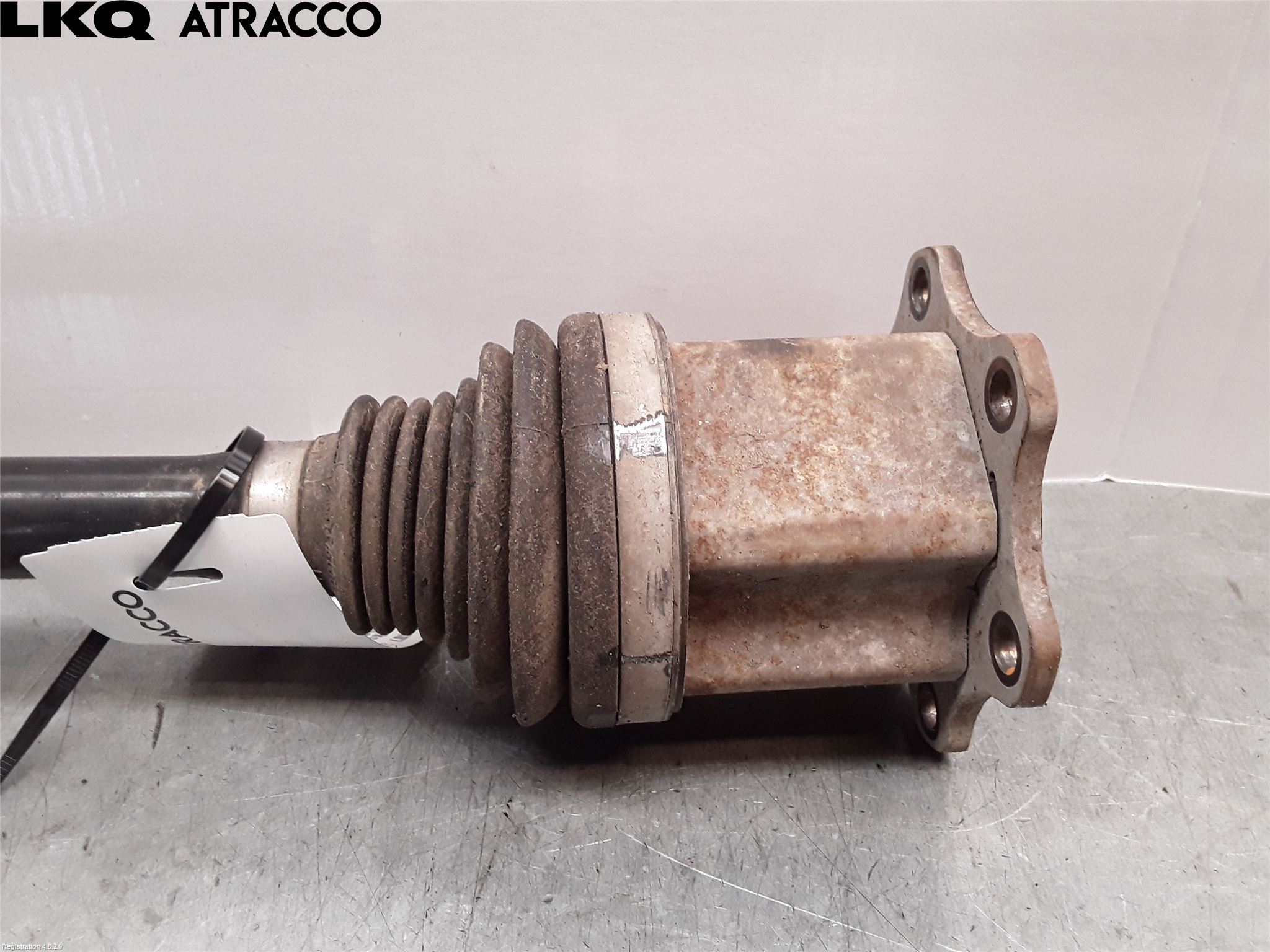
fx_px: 1027
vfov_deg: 49.7
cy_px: 476
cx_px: 635
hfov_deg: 63.4
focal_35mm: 28
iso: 100
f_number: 1.9
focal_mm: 2.91
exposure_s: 1/100
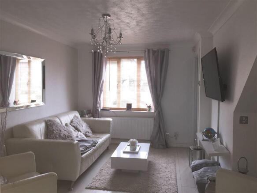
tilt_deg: -3.4
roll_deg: -0.3
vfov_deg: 48.2
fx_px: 215
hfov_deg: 61.7
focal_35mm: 29
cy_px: 96
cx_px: 128
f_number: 2.2
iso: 50
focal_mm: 4.15
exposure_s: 1/33
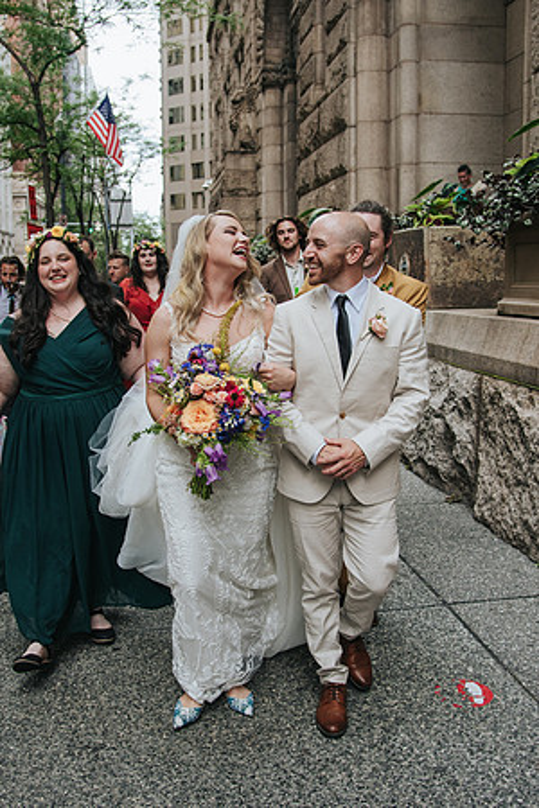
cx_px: 246
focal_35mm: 36
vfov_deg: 53.2
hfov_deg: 36.9
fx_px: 808
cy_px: 404
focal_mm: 24
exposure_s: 1/500
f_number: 4
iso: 900
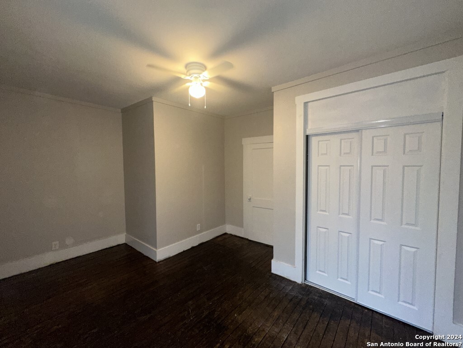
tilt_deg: -3.8
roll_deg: +0.1
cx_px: 232
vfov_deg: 85.7
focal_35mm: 14
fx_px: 187
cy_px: 174
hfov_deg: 102.1
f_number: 2.2
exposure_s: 1/60
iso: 200
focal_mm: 2.22
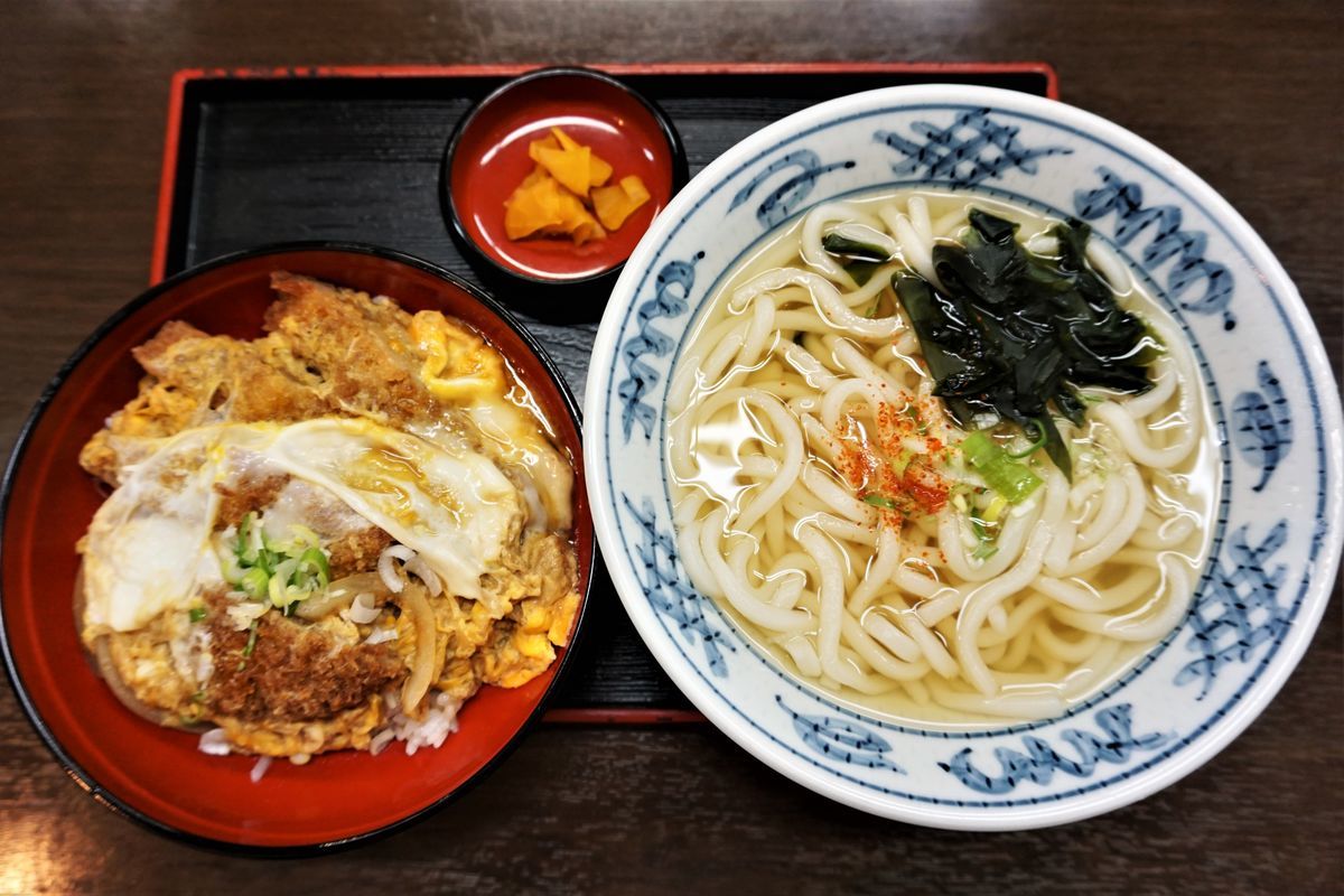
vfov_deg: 53.1
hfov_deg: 73.7
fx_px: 896
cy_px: 448
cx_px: 672
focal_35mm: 24
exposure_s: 1/60
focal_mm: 16
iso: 500
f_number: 4
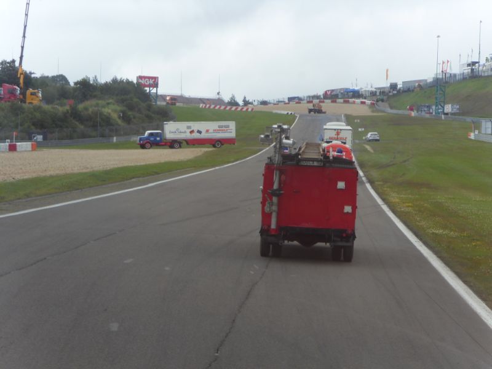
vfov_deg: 12.7
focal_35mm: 117
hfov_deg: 16.8
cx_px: 246
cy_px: 184
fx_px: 1663
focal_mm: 19.8
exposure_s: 1/180
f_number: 4.5
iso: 80
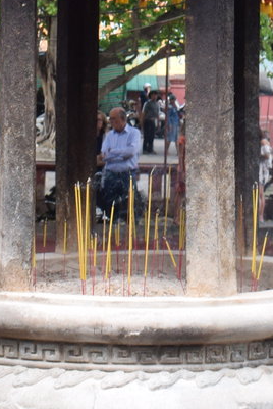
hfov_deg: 9.3
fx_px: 1680
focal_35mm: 148
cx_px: 224
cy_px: -264
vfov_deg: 12.9
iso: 400
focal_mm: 22
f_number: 7.1
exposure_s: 1/200
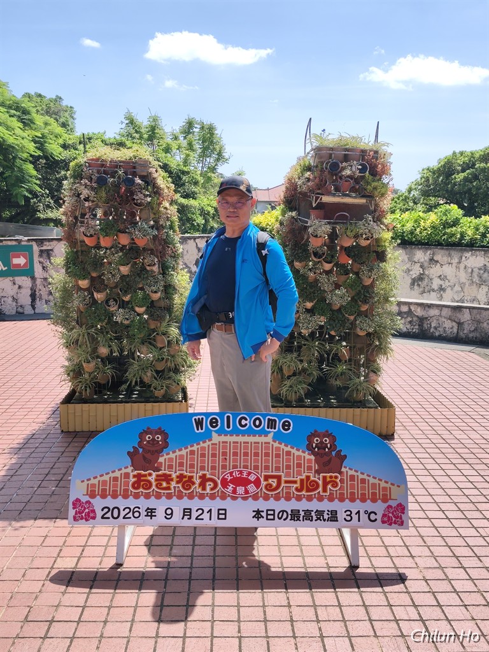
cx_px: 244
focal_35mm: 35
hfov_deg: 40.7
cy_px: 326
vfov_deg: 52.6
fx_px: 659
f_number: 1.7
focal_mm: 6.07
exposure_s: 1/720
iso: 50
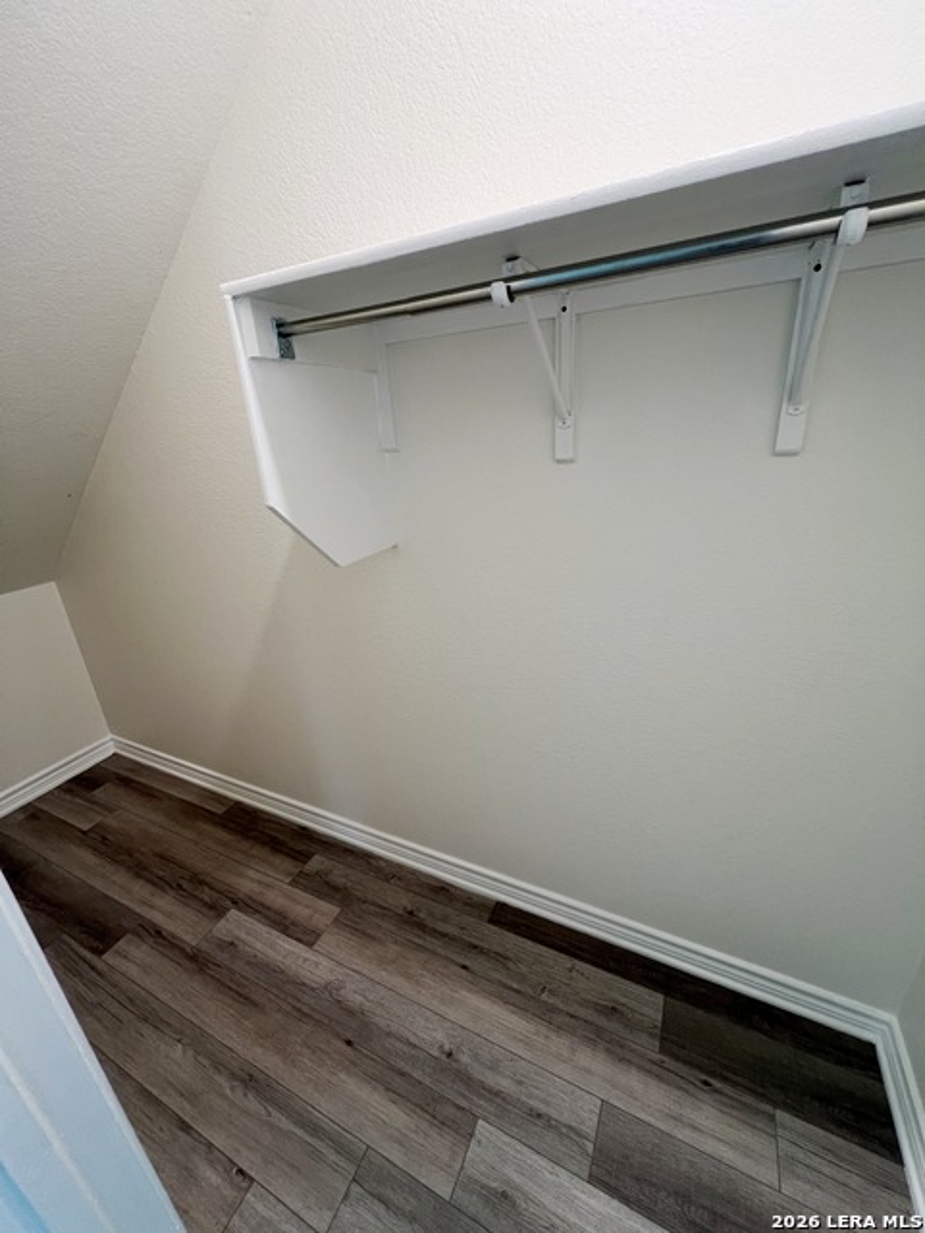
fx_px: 463
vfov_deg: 106.2
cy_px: 616
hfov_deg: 89.9
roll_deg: +4.0
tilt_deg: -21.2
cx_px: 462
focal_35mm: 13
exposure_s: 1/60
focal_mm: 1.57
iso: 125
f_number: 1.8
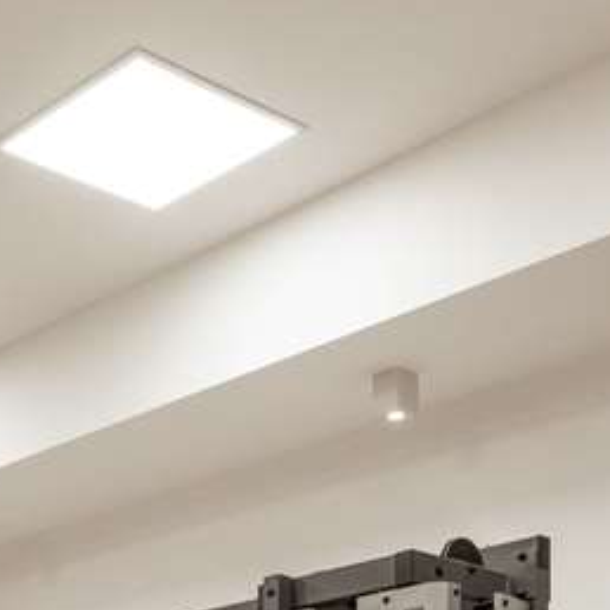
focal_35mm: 74
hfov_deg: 23.0
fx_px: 1475
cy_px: 932
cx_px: 109
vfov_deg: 20.0
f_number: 11
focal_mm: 10
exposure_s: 1/2.5
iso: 100
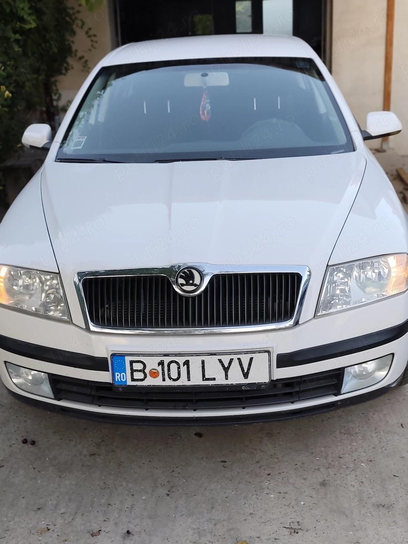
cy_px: 272
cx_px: 204
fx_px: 723
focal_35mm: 46
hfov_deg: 31.5
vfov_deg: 41.2
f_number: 1.65
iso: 160
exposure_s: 1/100
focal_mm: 6.19
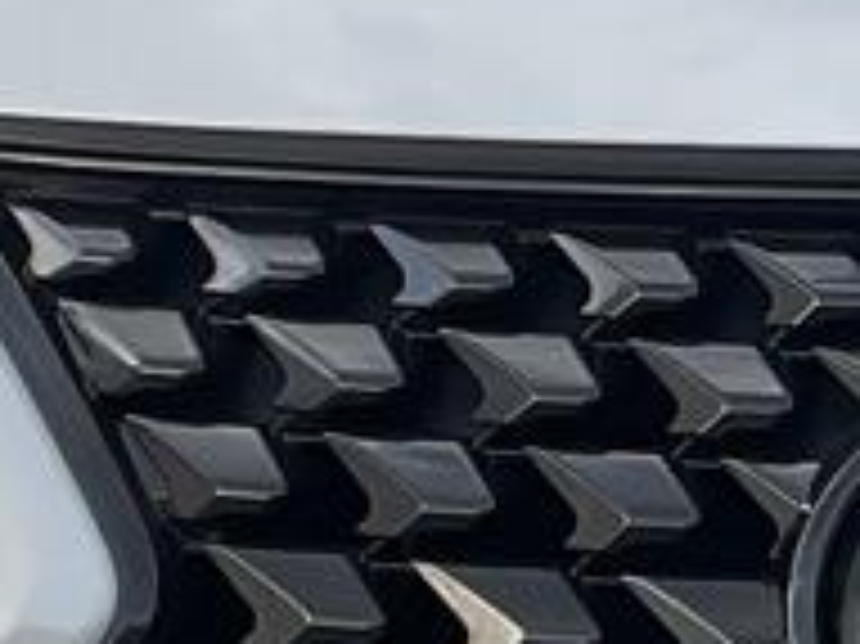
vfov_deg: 6.7
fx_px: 5437
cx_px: 1225
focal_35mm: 219
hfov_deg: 8.9
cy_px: 712
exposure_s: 1/613
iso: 16
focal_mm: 3
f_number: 1.8
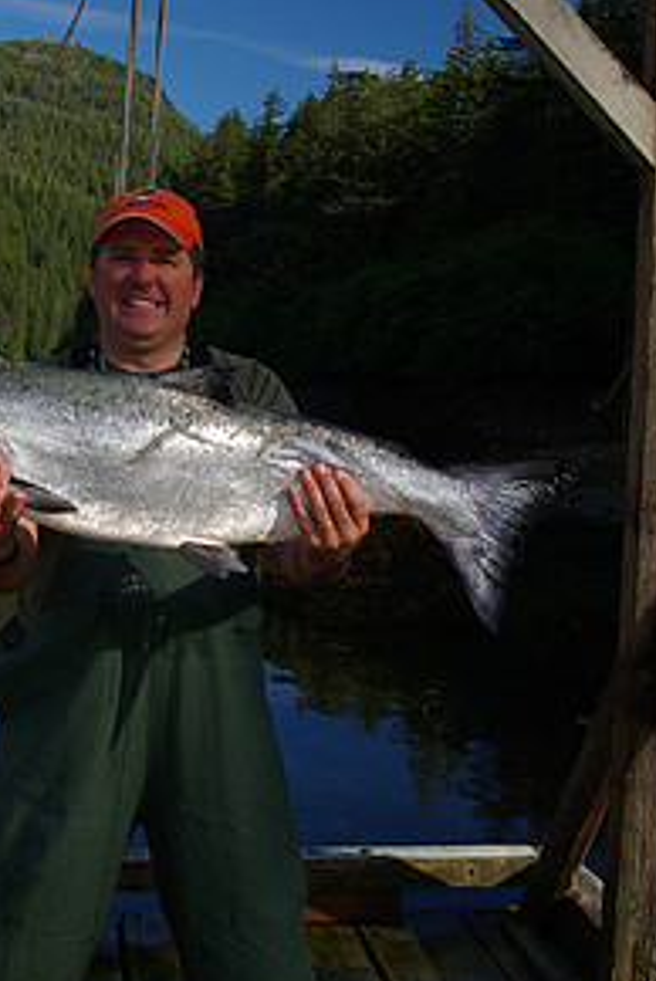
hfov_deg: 27.7
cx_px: 156
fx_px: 1309
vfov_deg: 41.0
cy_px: 433
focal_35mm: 48
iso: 100
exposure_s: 1/60
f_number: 8
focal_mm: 16
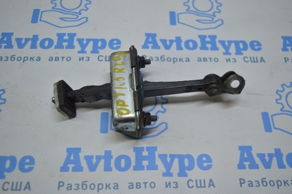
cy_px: 97
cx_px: 146
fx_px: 304
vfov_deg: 35.4
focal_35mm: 38
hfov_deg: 51.3
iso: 400
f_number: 4
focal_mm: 25
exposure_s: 1/160
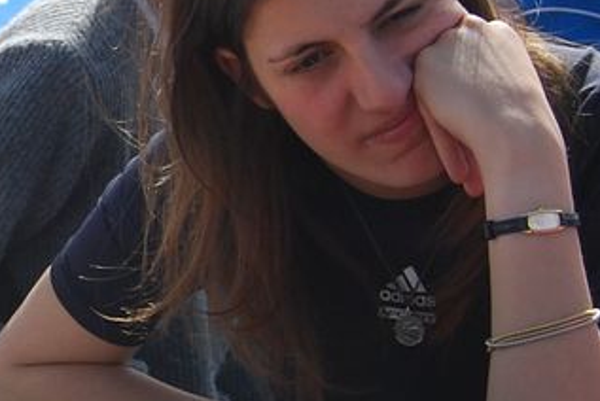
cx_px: -201
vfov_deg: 7.0
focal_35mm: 197
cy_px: 148
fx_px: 3286
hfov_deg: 10.2
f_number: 4
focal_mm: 26
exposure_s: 1/1000
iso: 160
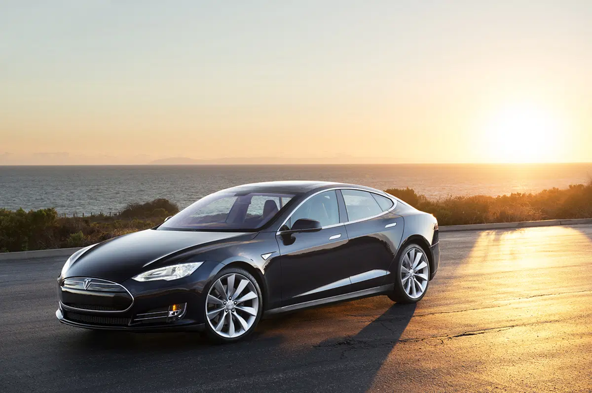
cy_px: 196
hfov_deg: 35.7
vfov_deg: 24.1
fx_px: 920
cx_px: 296
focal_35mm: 56
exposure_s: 1/8
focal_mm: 56
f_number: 7.1
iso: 100
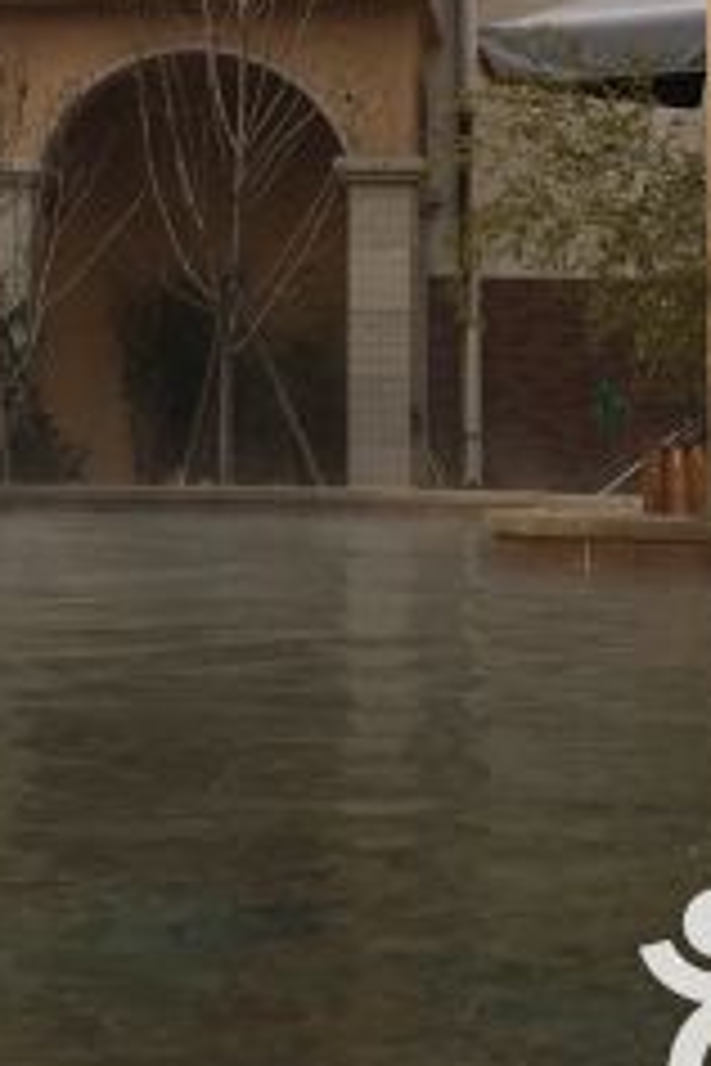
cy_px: 47
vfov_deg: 22.2
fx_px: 2636
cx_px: 194
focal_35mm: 89
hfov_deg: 15.3
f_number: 2.2
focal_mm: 4.15
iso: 32
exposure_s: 1/760
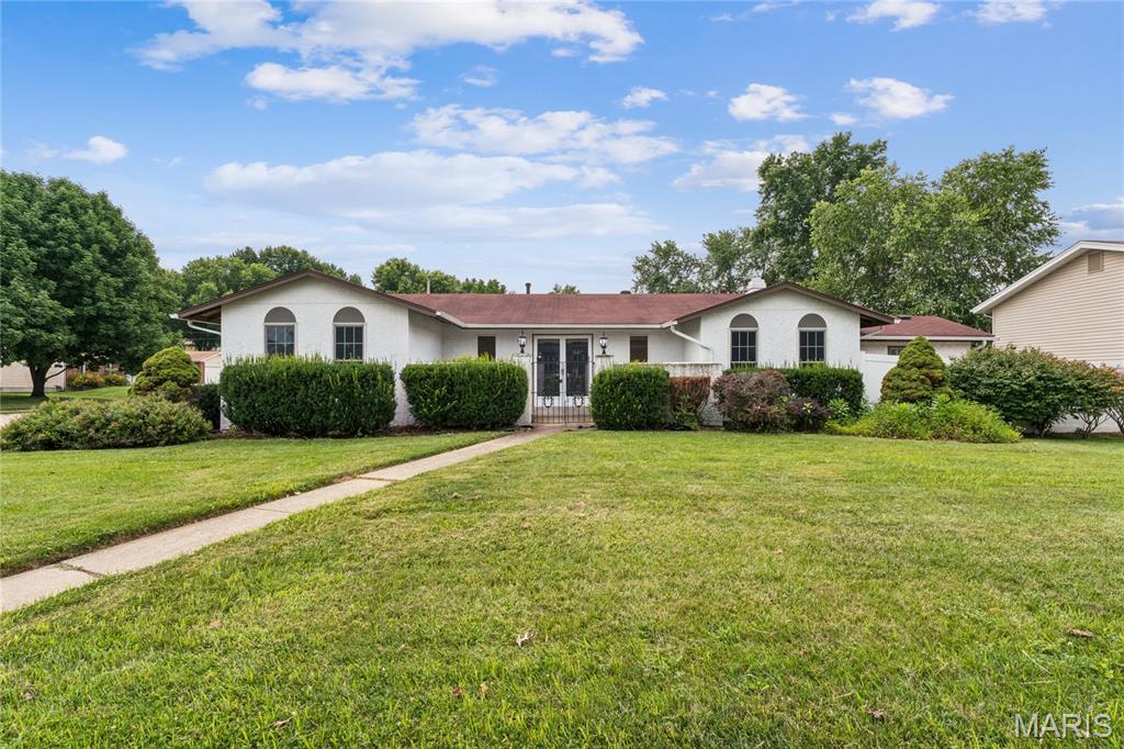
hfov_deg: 93.6
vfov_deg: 70.7
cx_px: 562
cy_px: 374
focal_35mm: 17
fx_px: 527
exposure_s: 1/20
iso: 100
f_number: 22
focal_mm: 16.9
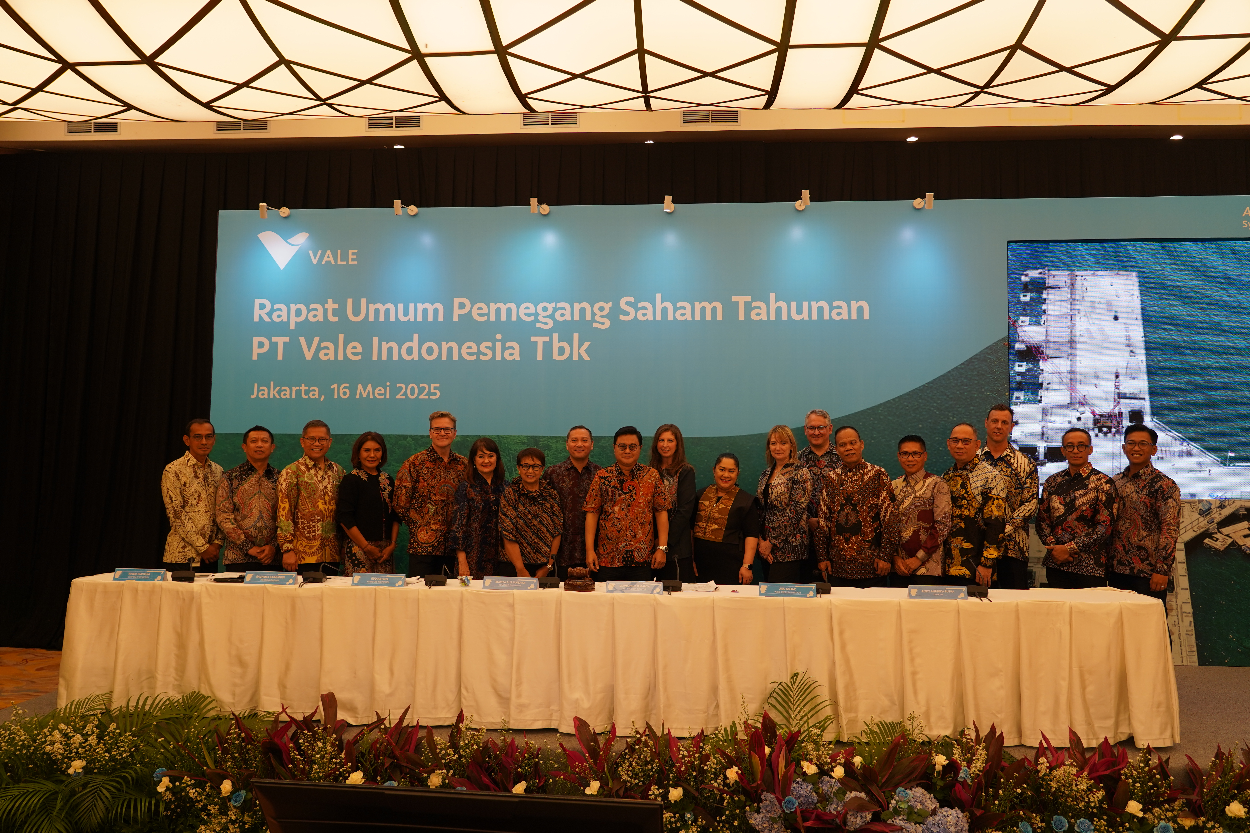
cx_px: 625
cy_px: 416
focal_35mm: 24
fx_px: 833
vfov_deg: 53.1
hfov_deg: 73.7
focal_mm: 24
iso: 320
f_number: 4
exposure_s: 1/60
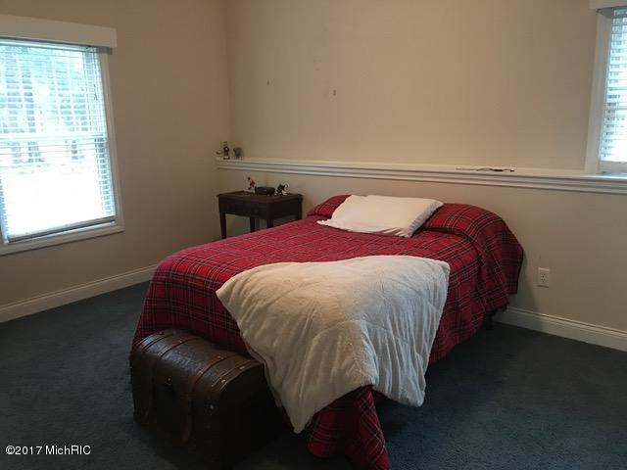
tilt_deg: -12.0
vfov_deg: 49.7
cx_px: 314
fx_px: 507
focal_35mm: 28
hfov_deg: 63.4
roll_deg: +1.3
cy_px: 235
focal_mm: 3.99
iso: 80
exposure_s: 1/15
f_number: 1.8
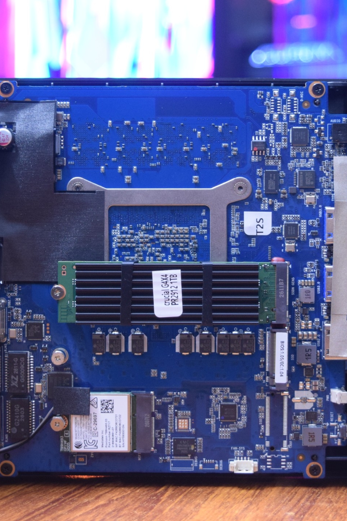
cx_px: 182
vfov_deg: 23.6
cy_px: 261
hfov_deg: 15.9
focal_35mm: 86
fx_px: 1244
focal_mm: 38
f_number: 5
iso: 1600
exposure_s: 1/8
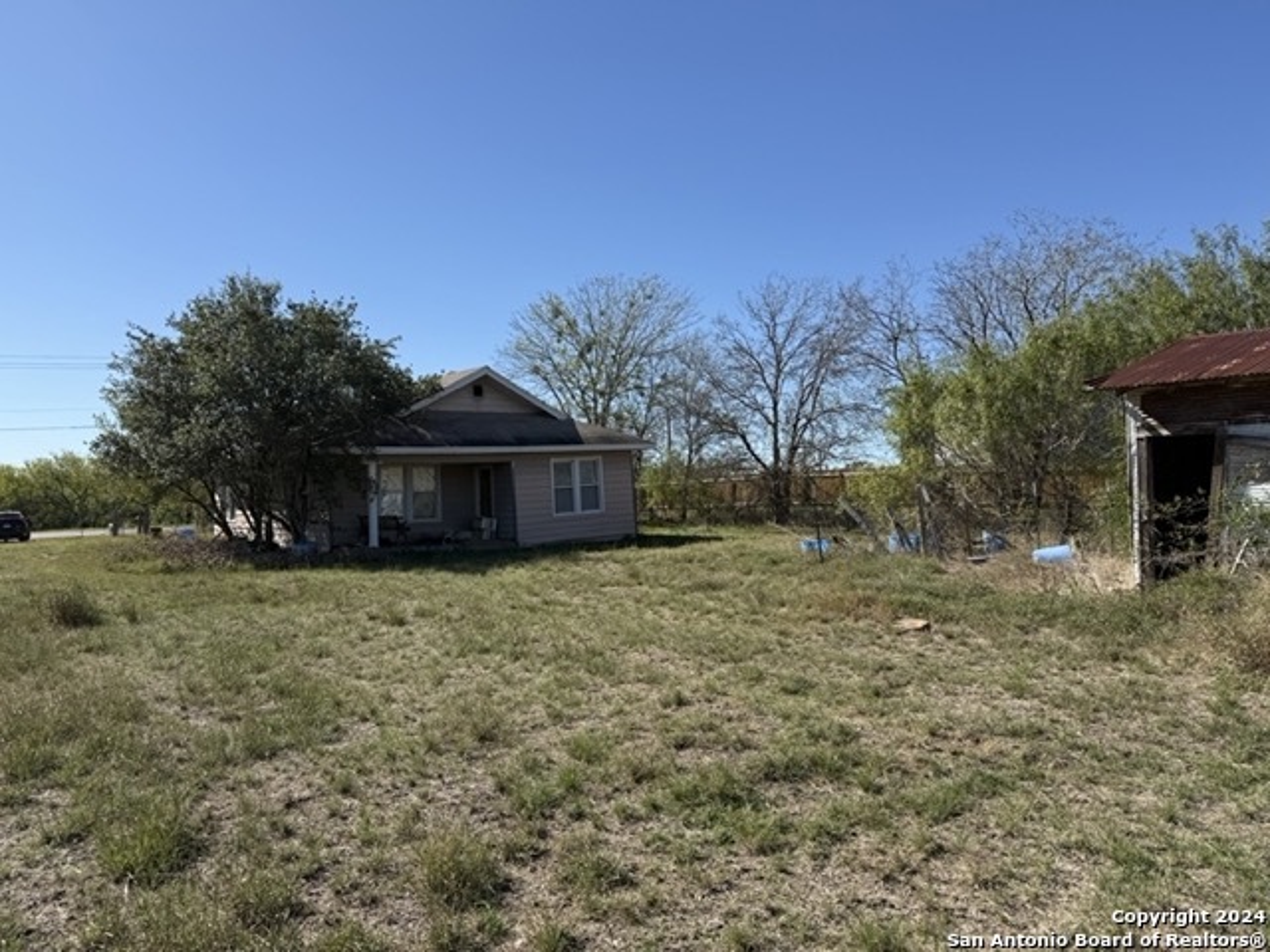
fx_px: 881
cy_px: 476
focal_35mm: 24
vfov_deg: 56.8
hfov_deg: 71.6
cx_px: 635
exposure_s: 1/4405
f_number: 1.78
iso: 80
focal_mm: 6.76
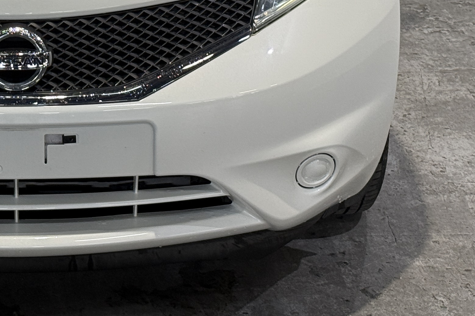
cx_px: 20
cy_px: -105
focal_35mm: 129
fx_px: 1702
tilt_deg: -13.4
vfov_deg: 10.4
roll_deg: +0.3
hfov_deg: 15.6
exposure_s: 1/120
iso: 100
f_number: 1.78
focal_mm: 6.76
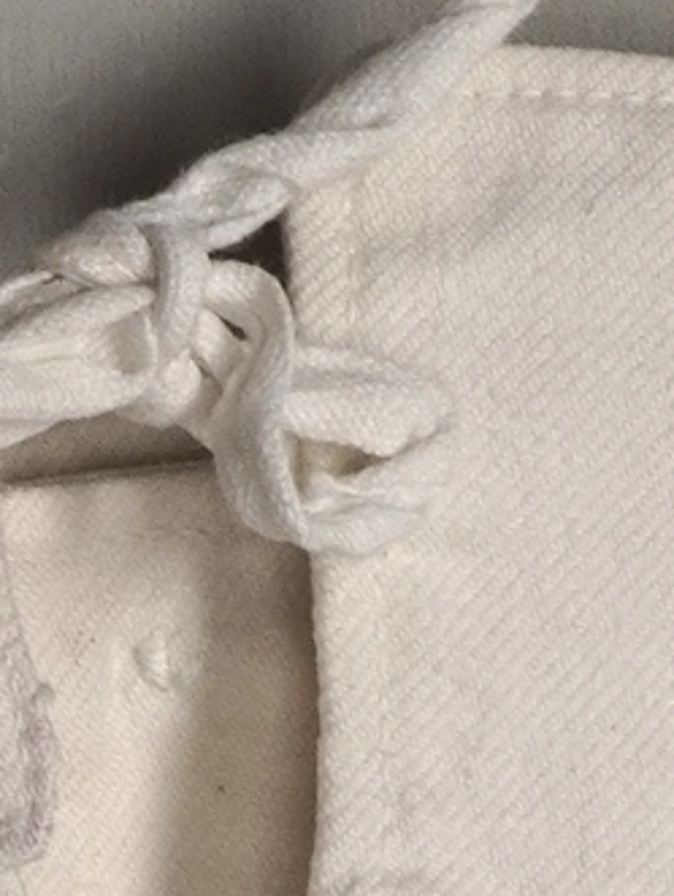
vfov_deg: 4.9
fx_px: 10390
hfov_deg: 3.7
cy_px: 1684
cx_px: -1002
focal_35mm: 401
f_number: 11
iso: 400
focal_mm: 32
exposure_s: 1/60
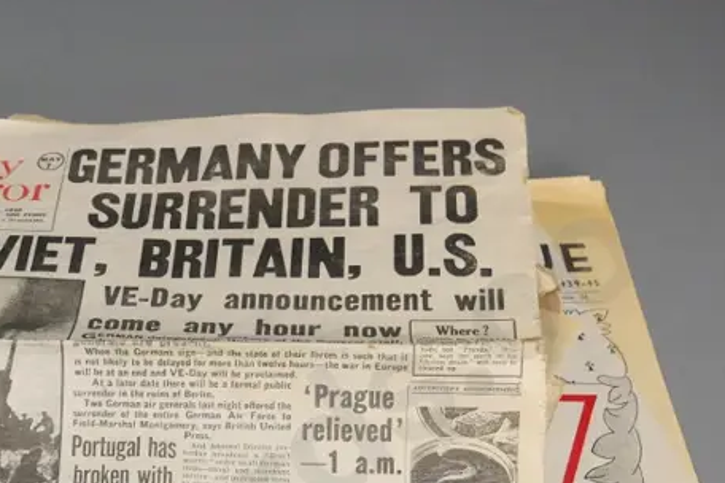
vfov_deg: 18.4
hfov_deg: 28.3
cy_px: 589
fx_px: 1410
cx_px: 151
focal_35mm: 70
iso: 1600
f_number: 4.5
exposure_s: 1/80
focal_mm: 15
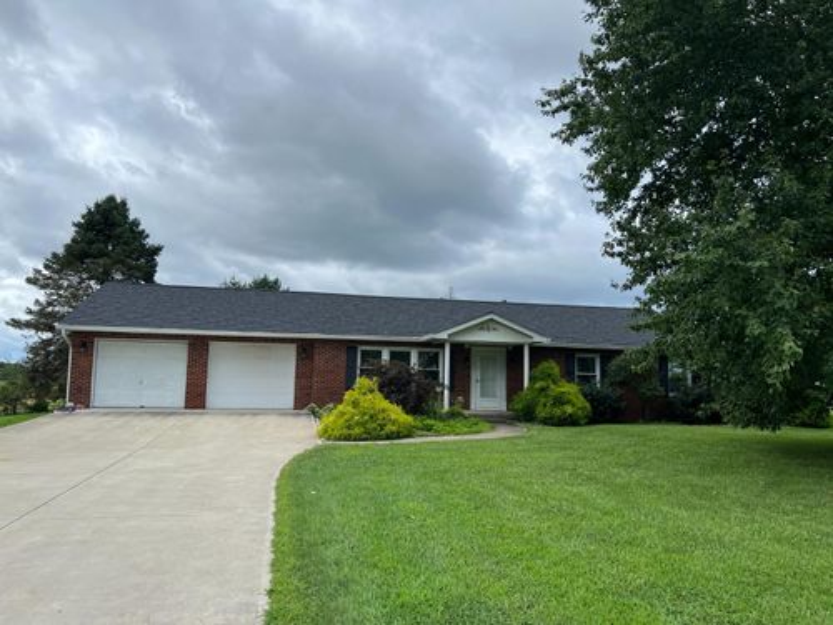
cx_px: 416
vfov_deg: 53.1
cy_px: 312
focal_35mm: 26
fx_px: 626
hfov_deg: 67.3
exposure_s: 1/4115
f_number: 1.5
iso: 50
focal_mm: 5.7
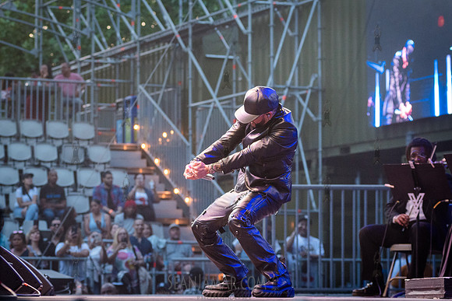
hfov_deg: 13.7
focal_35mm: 149
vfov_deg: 9.2
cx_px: 177
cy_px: 173
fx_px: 1874
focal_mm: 100
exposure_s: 1/400
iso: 2500
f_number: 4
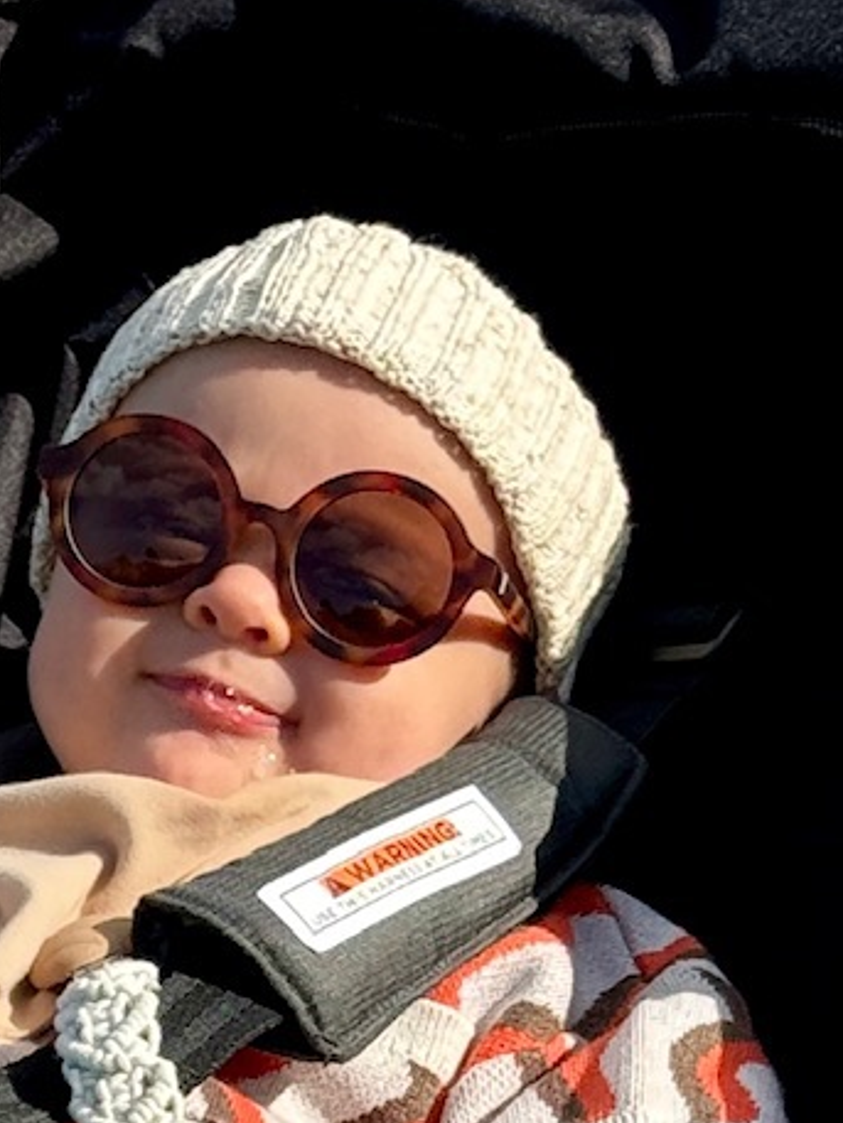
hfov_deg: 6.8
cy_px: 582
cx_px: -526
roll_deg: +1.7
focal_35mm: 215
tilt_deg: -8.8
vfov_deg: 9.2
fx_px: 6978
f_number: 1.78
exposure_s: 1/4310
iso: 64
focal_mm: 6.76
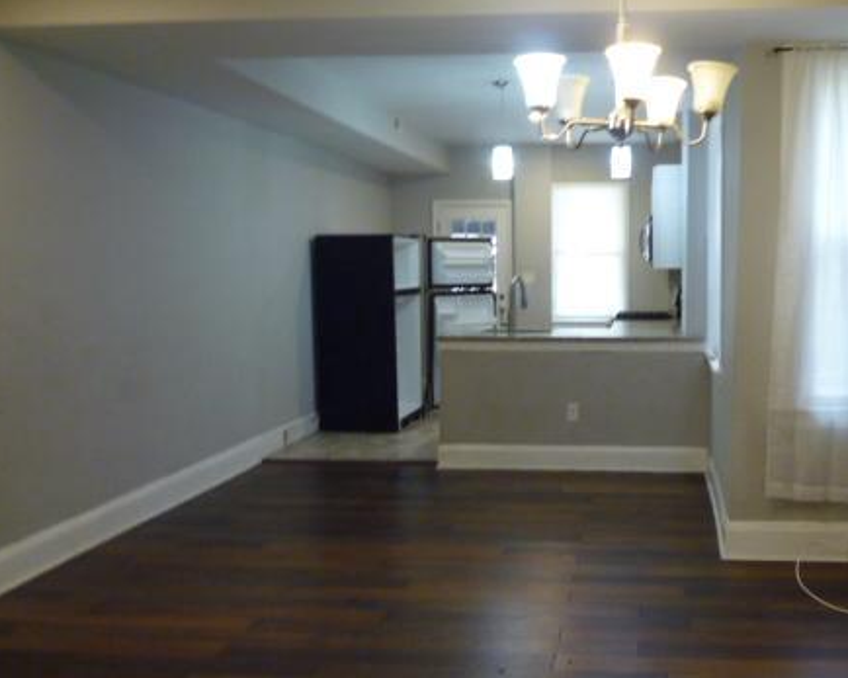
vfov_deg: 41.1
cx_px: 574
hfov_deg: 49.3
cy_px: 367
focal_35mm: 36
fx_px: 903
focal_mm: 4.4
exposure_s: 1/30
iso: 250
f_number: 2.8
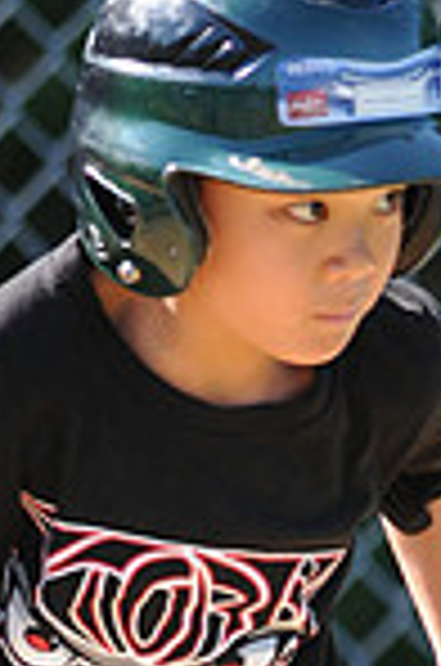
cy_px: 958
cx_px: 439
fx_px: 32564
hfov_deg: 0.8
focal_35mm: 1764
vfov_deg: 1.2
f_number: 4
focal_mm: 300
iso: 400
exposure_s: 1/800
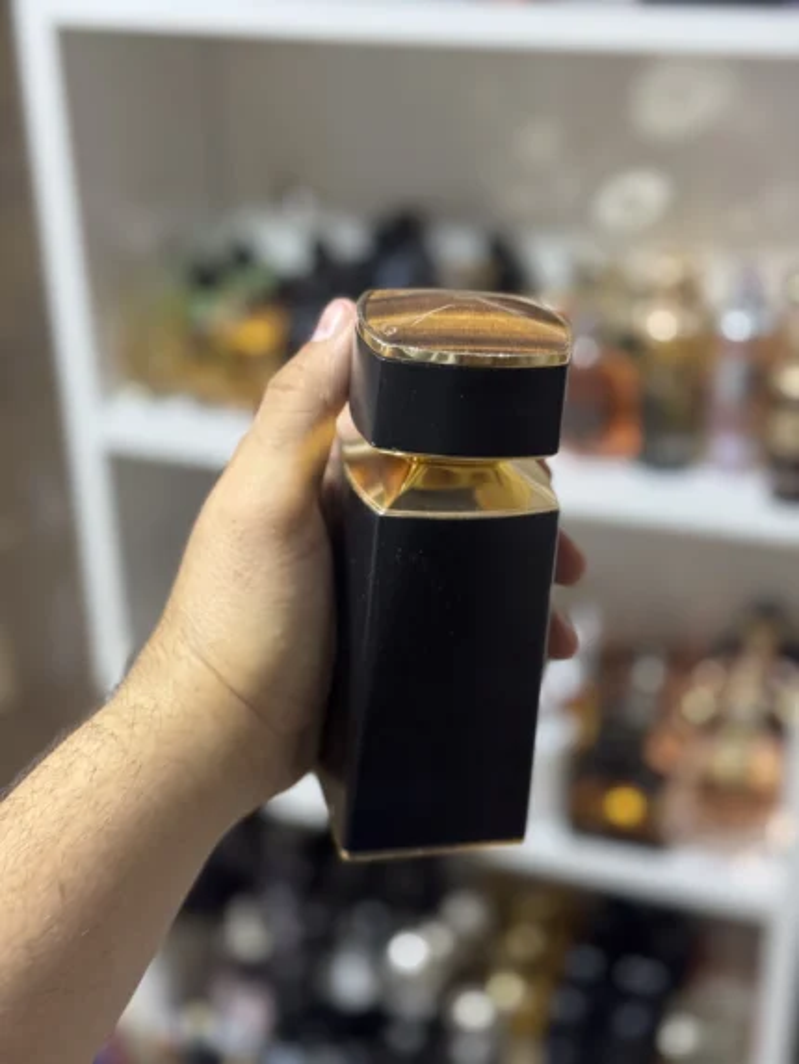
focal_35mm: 48
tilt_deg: -25.4
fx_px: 1477
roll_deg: +0.3
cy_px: 532
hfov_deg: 30.3
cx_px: 400
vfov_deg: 39.6
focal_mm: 6.76
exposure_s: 1/50
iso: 250
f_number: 1.78
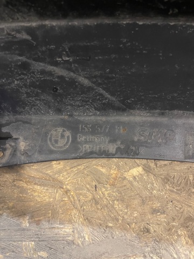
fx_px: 187
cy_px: 130
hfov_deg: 54.9
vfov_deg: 69.4
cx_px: 97
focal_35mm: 25
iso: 500
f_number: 1.6
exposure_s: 1/25
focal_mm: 5.1
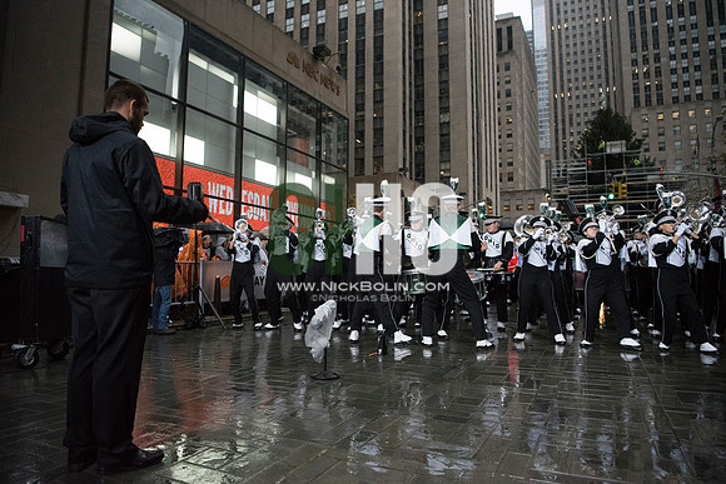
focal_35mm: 24
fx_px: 484
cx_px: 363
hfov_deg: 73.7
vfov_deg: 53.2
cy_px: 242
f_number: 2.8
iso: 10000
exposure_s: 1/4000
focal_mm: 24
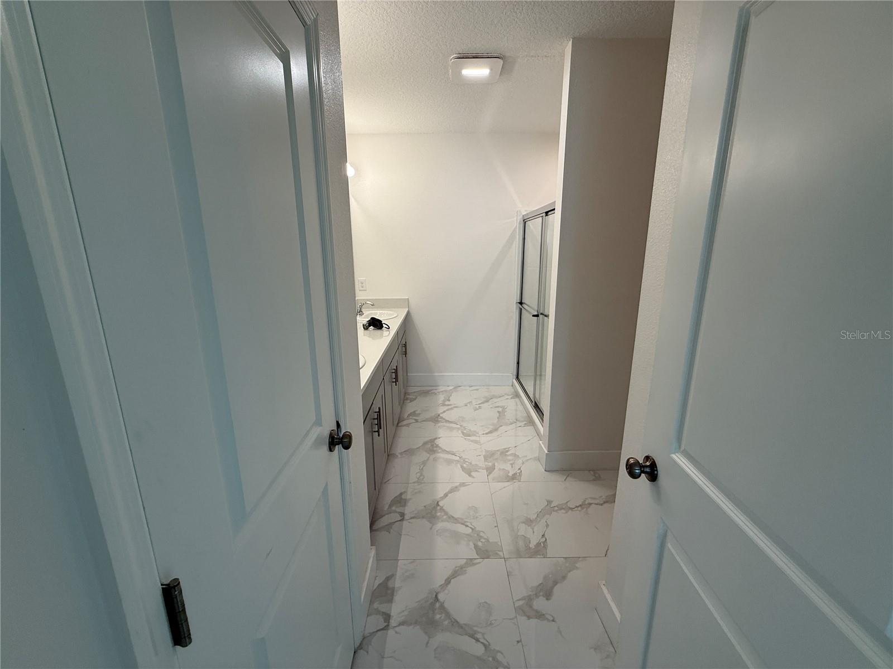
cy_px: 334
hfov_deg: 102.1
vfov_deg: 85.7
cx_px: 446
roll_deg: -0.2
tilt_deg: -13.0
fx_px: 361
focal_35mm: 14
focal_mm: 2.22
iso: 100
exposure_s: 1/120
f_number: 2.2
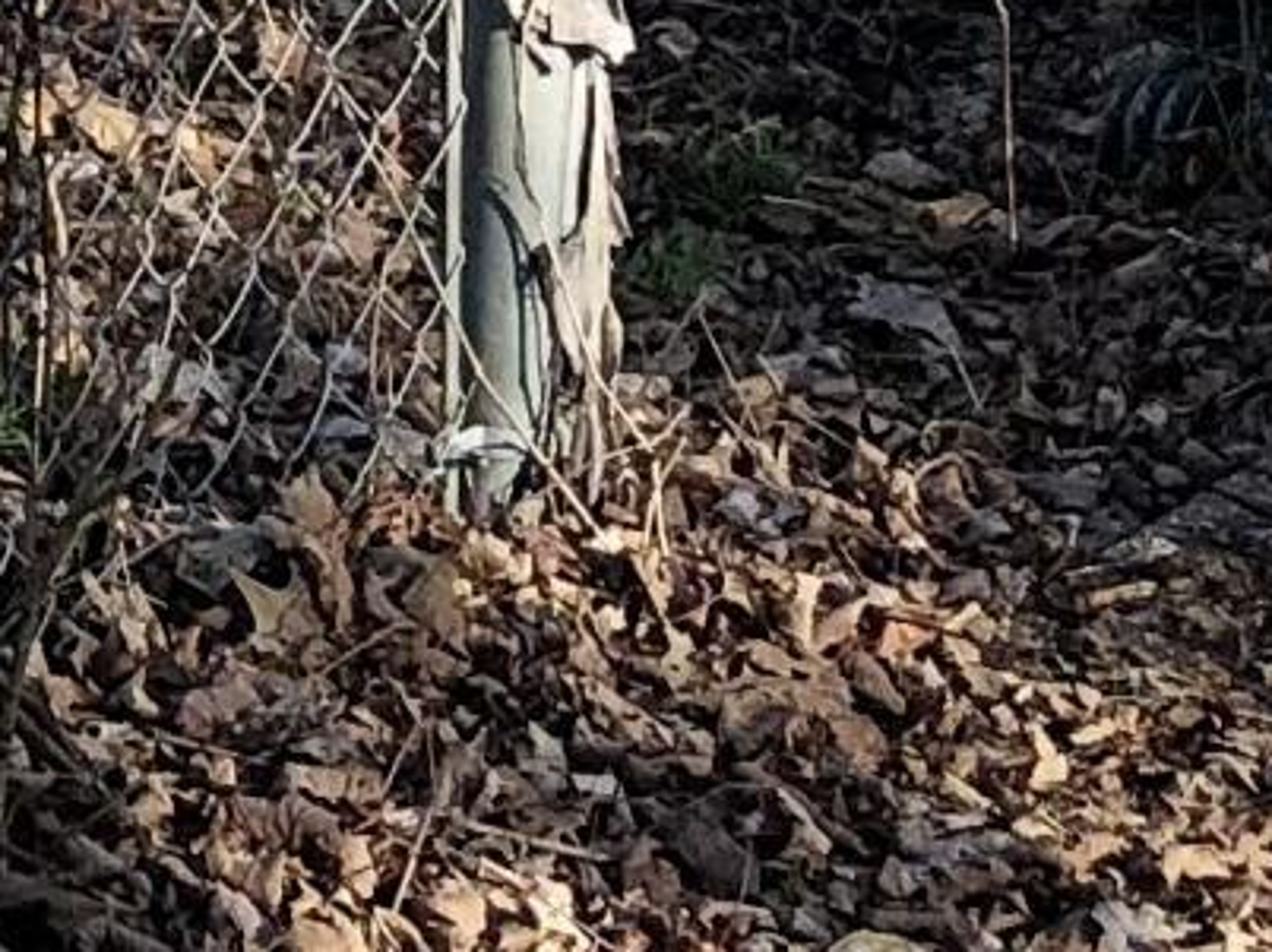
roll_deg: -1.9
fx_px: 7675
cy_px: -1281
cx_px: -1484
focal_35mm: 209
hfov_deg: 8.8
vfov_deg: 6.7
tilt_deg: -10.9
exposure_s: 1/857
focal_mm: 4
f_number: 1.8
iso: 20
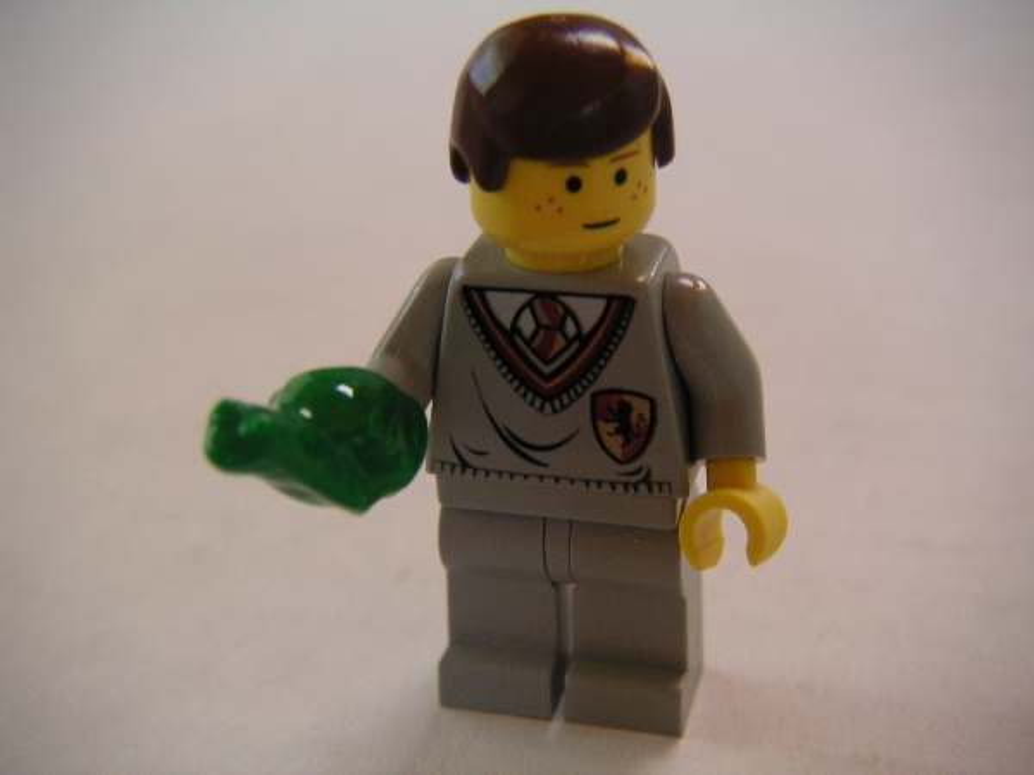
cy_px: 388
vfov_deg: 24.8
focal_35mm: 59
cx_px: 517
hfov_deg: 32.7
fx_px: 1762
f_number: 3
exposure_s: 1/20
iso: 100
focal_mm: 9.2
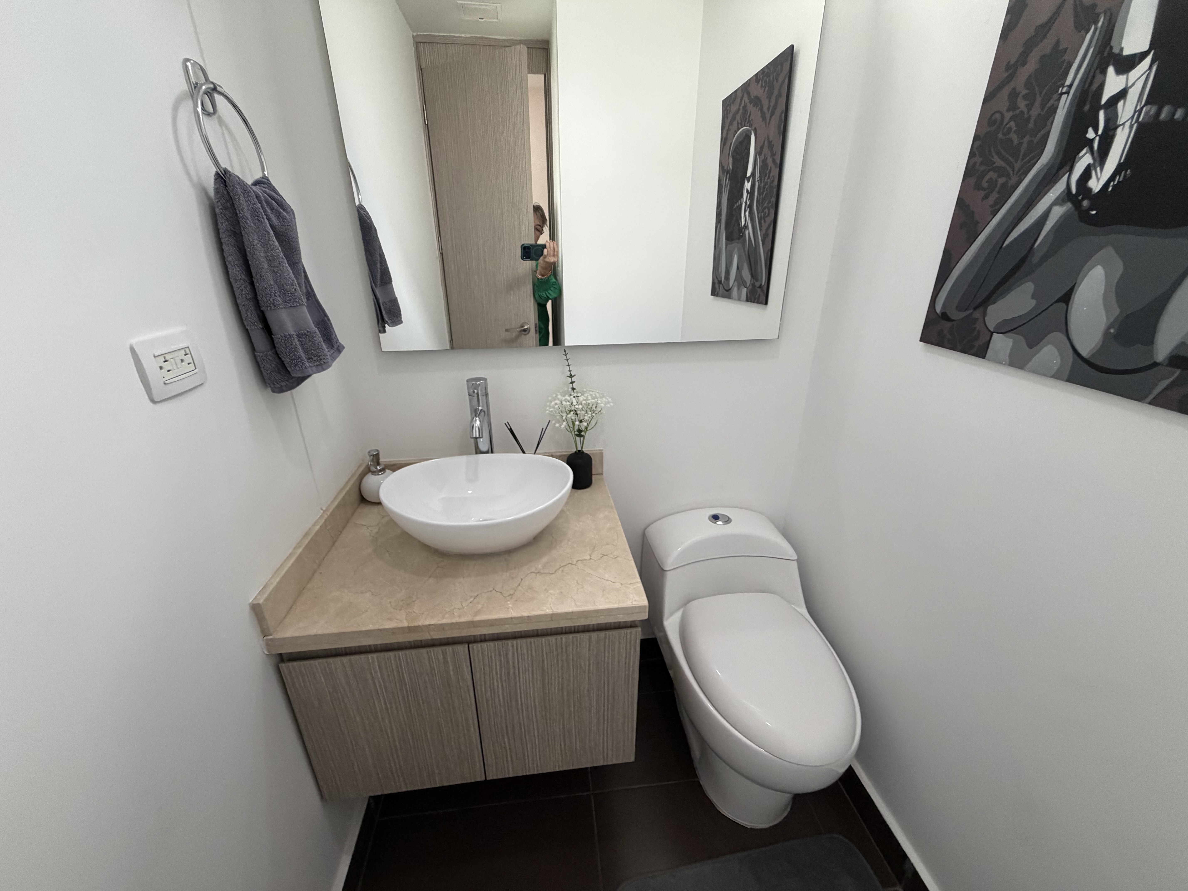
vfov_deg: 85.7
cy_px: 446
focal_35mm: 14
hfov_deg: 102.1
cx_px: 594
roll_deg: +1.5
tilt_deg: -22.6
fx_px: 480
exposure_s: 1/121
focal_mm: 2.22
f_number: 2.2
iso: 320
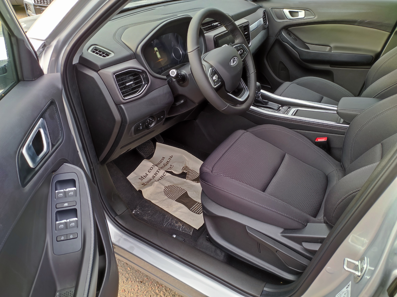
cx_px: 198
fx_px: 195
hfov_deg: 91.1
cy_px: 148
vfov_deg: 74.6
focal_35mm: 17
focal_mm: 4.74
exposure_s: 1/50
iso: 196
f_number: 1.79
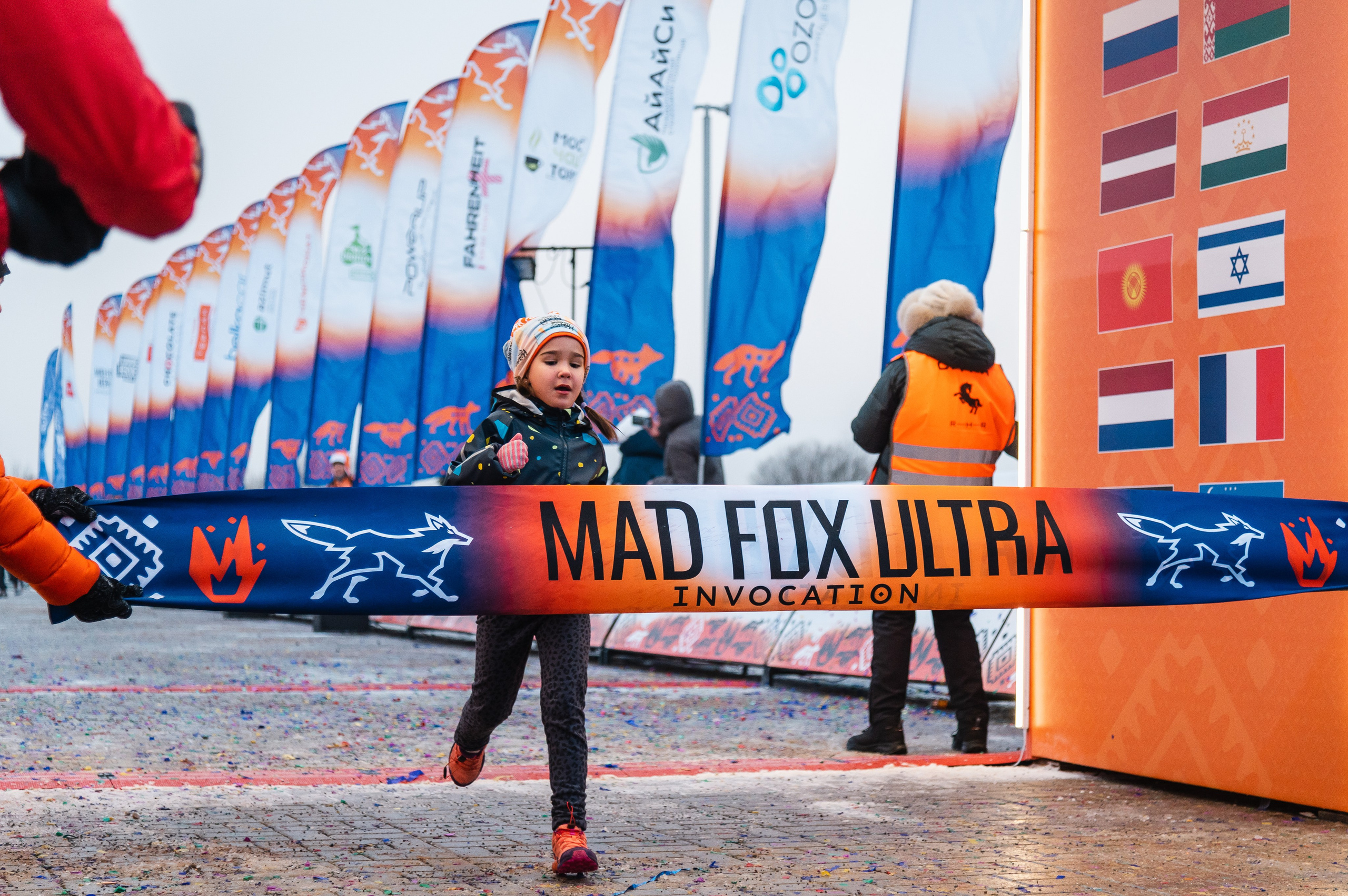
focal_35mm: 65
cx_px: 674
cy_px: 448
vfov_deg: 20.9
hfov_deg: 31.0
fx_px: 2432
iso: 1600
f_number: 4
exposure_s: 1/1000
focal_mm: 65
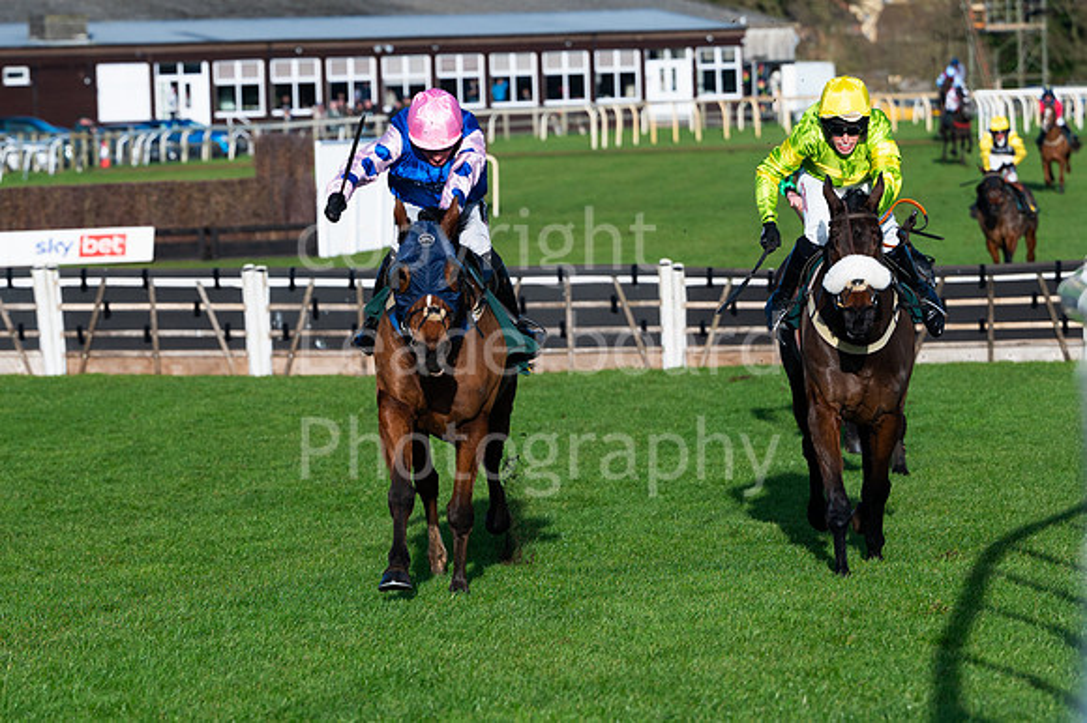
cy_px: 336
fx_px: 5986
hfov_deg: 10.4
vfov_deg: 6.9
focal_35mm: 198
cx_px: 468
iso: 250
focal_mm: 115
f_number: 3.5
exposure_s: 1/5000
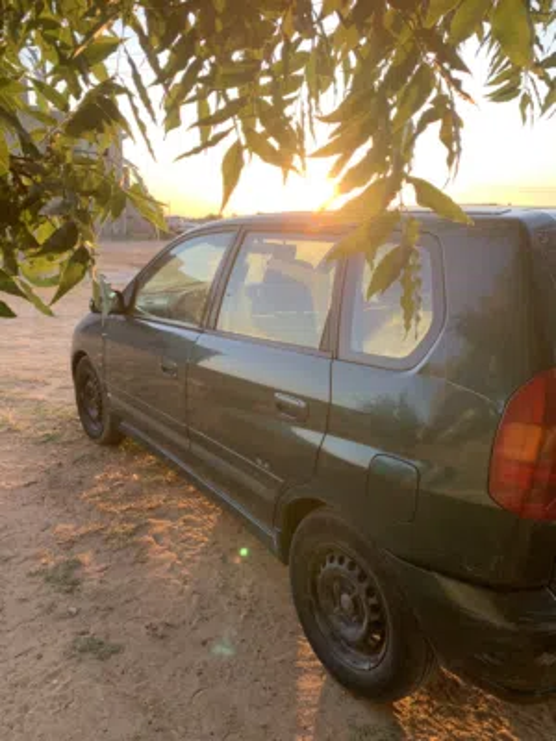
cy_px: 370
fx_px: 557
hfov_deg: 53.1
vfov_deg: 67.3
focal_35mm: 26
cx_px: 278
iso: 25
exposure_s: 1/122
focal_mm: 4.25
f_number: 1.8
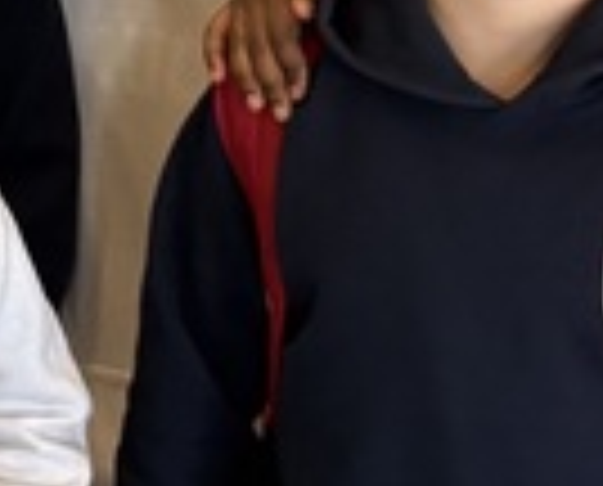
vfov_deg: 10.1
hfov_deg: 11.3
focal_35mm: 151
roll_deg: -0.4
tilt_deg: -14.0
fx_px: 2703
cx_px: -670
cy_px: -76
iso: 200
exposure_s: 1/60
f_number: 1.6
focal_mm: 5.96
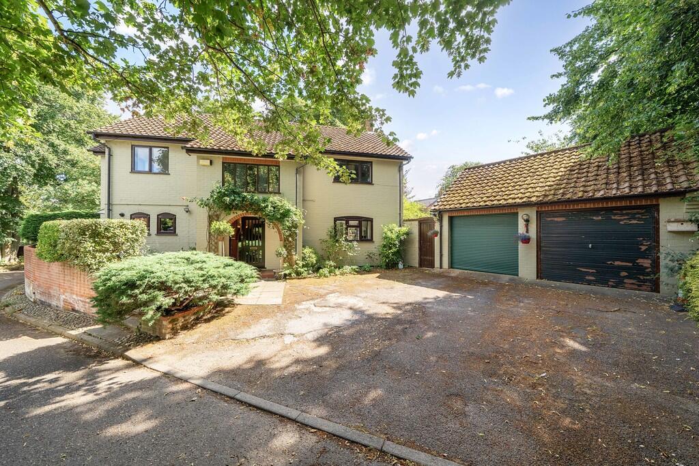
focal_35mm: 12
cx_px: 350
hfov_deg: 112.6
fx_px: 233
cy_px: 233
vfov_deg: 90.0
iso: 400
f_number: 8
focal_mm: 12
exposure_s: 1/125
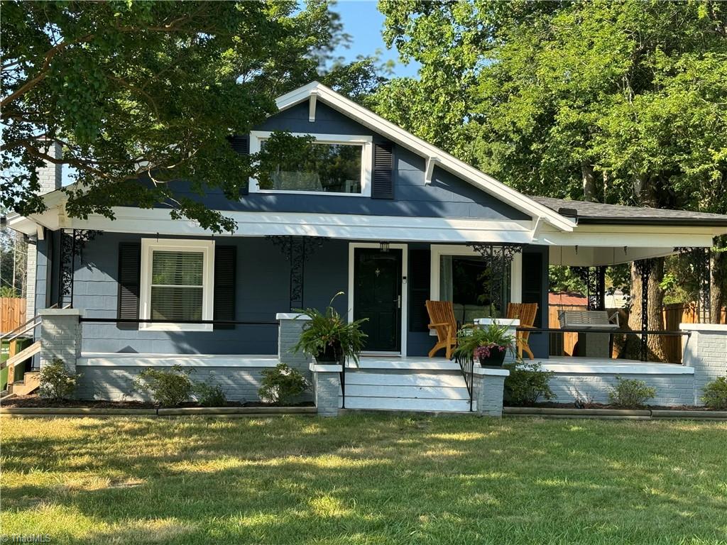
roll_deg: -1.3
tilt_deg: +2.6
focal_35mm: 48
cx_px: 364
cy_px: 272
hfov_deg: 39.7
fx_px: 1008
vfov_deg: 30.3
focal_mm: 6.76
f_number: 1.78
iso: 64
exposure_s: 1/783
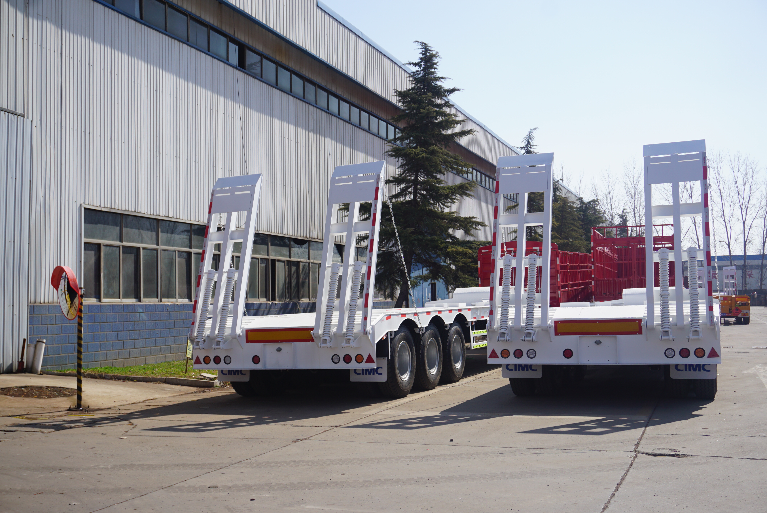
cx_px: 384
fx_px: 863
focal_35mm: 40
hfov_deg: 47.9
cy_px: 256
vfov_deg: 33.1
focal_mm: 27
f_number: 5.6
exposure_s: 1/800
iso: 100
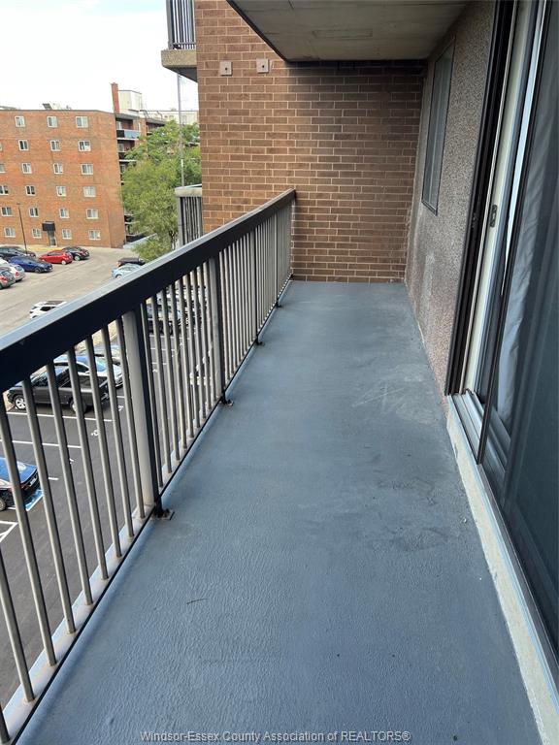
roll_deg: -0.7
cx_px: 280
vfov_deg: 67.3
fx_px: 560
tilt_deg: -19.8
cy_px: 372
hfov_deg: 53.1
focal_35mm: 26
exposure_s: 1/241
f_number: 1.5
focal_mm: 5.7
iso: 40
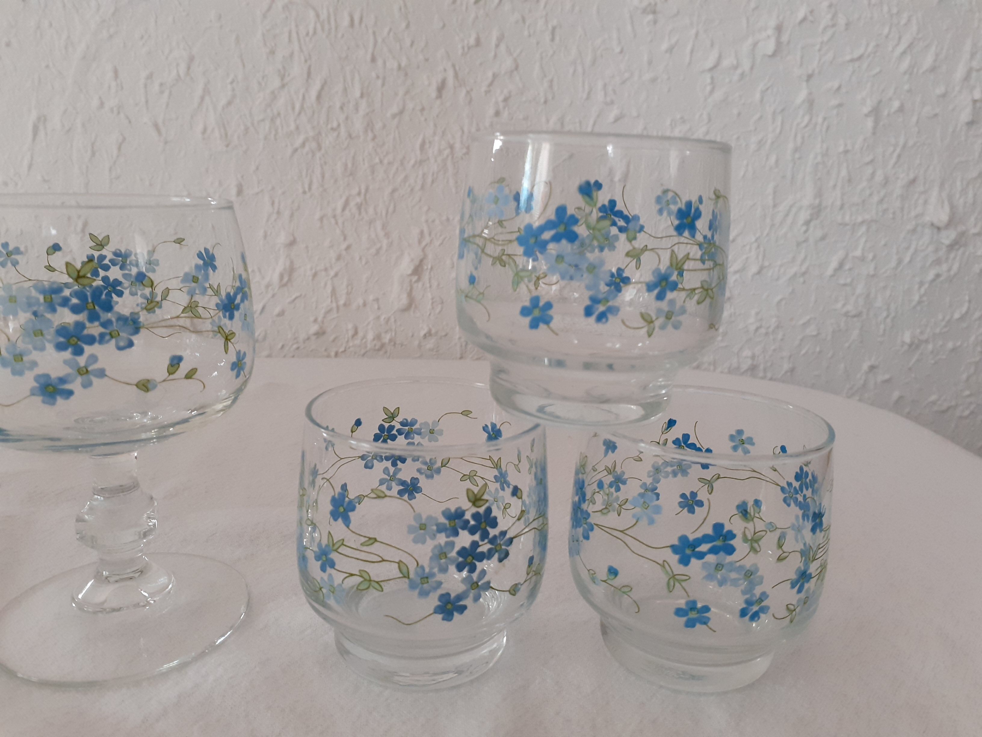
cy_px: 368
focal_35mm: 27
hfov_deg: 65.3
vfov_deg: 51.4
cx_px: 491
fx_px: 766
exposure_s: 1/50
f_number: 1.9
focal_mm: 3.6
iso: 125
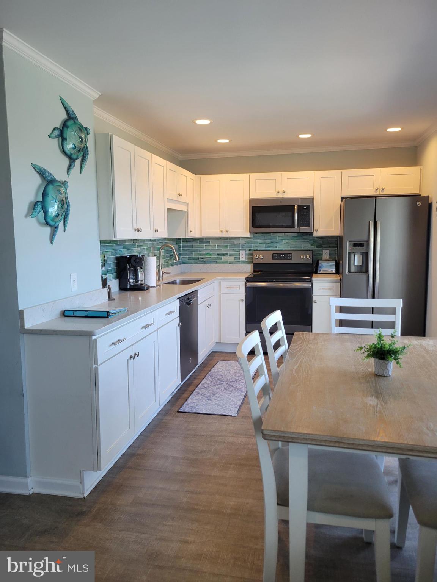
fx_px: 438
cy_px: 291
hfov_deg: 53.1
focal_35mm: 26
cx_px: 218
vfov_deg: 67.3
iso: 100
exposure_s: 1/120
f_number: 1.8
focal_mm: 5.4
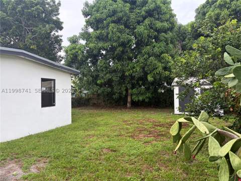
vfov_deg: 53.1
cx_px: 120
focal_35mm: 26
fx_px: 181
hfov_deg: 67.3
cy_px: 90
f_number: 1.6
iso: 50
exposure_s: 1/171
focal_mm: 5.96
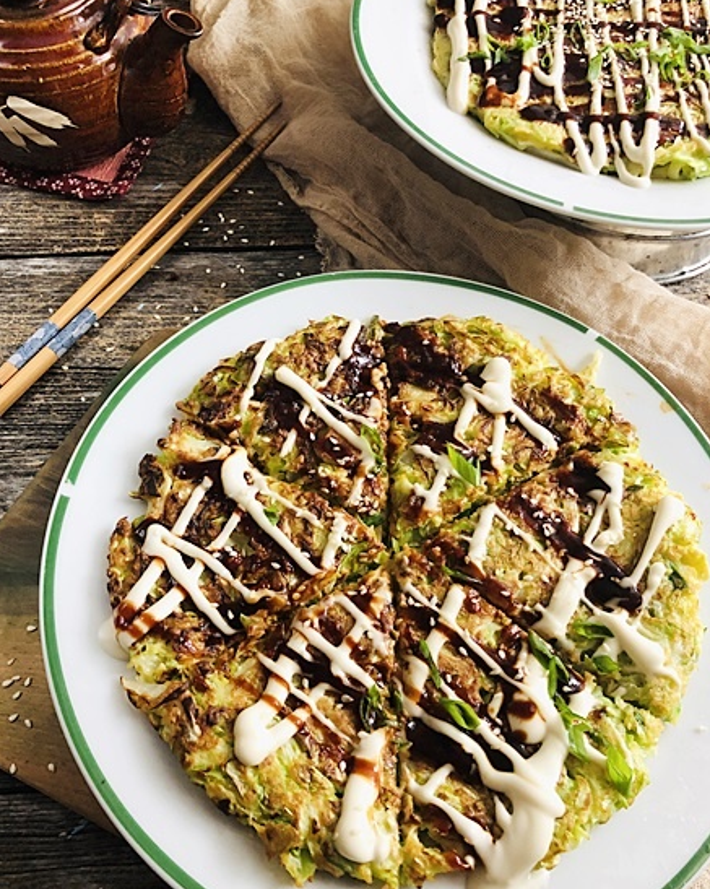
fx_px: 789
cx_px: 349
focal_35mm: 30
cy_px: 444
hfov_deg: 48.5
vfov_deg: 58.8
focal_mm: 3.99
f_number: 1.8
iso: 64
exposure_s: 1/15
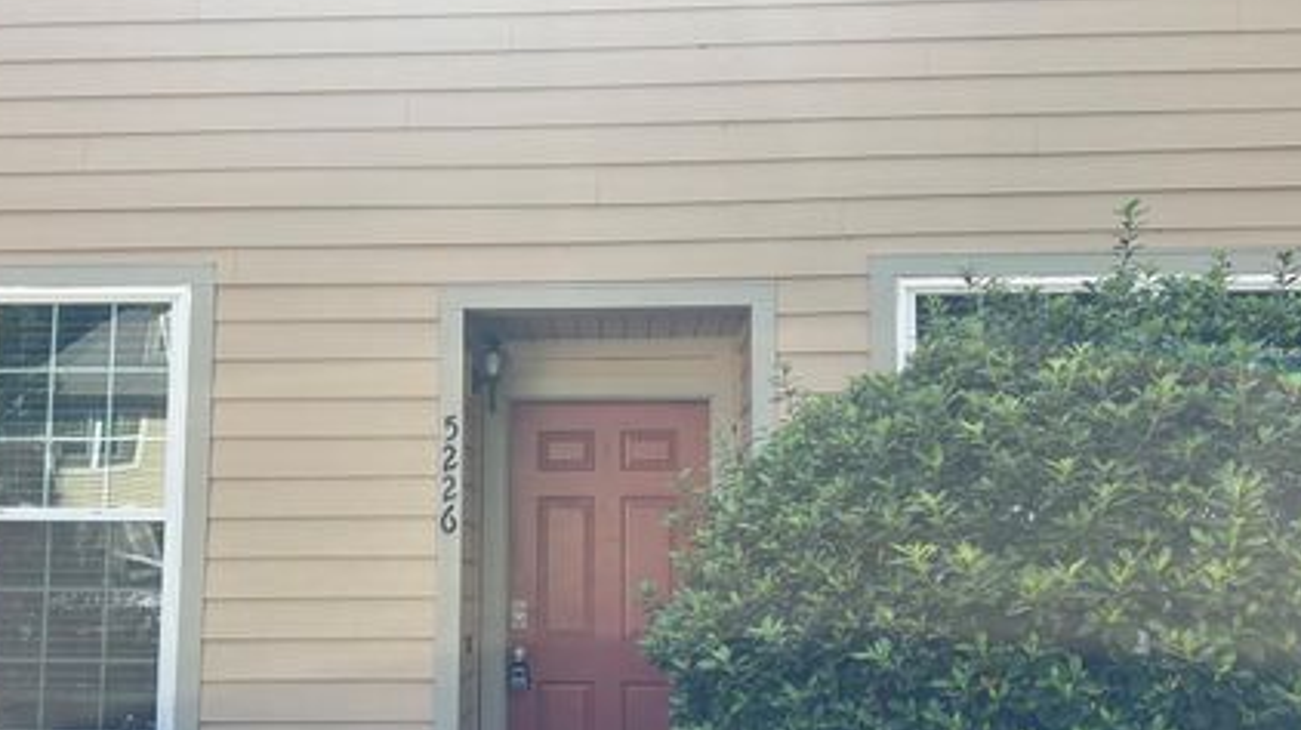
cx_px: 577
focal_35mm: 31
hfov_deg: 62.5
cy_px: 479
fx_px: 1069
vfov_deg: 37.4
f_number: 1.78
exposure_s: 1/1131
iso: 80
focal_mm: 6.86
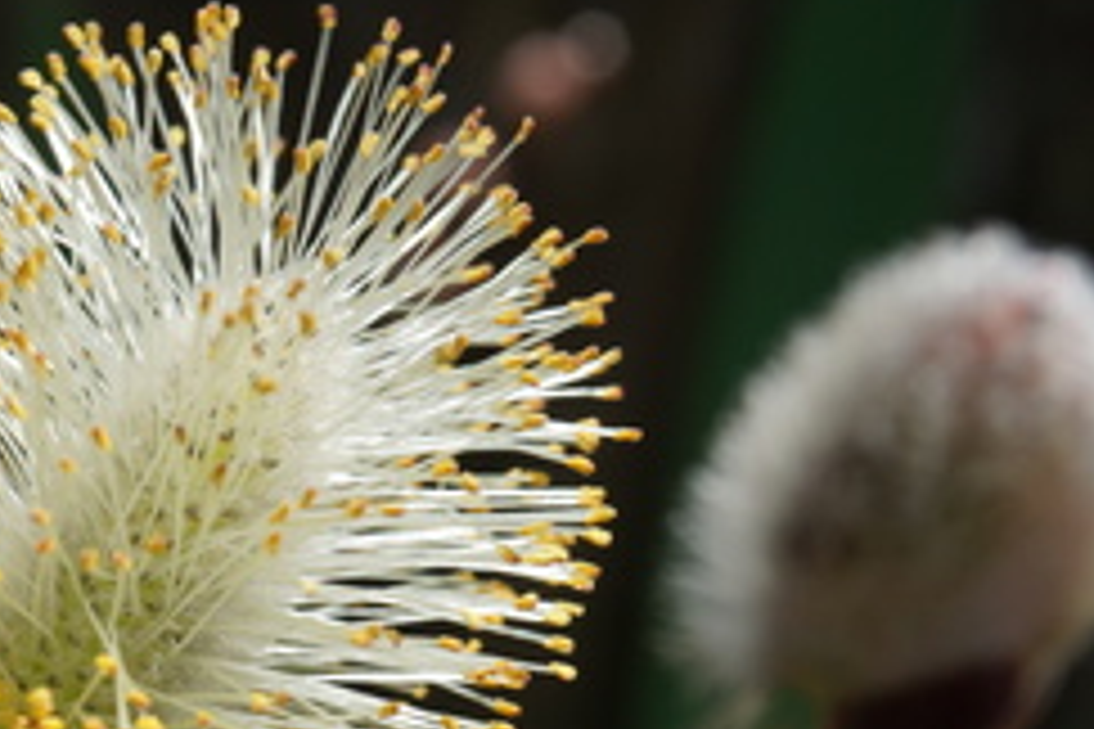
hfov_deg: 18.1
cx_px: 72
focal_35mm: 111
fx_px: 3373
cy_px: 542
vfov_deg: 12.3
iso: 100
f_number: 8
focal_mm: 30
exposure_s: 1/200
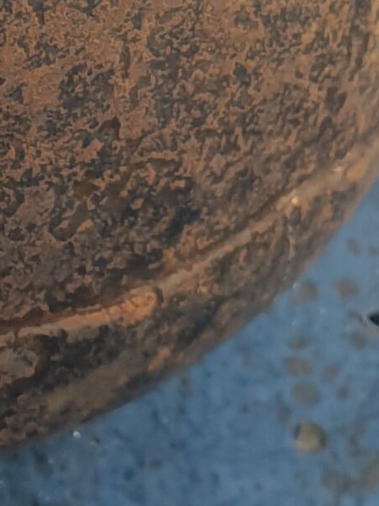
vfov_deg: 10.3
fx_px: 2527
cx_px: -259
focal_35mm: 173
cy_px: -570
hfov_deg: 8.3
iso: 50
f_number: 2.4
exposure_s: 1/50
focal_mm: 4.3
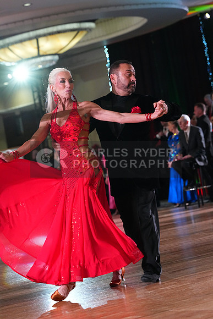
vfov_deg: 15.9
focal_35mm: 129
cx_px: 106
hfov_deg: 10.6
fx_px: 1144
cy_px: 160
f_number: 5
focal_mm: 129
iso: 6400
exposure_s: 1/400
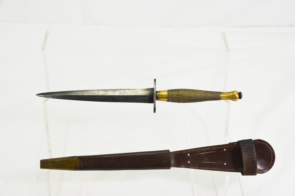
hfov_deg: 41.2
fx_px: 393
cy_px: 98
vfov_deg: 28.0
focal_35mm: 48
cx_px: 148
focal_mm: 32
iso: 200
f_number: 6.3
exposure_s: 1/160
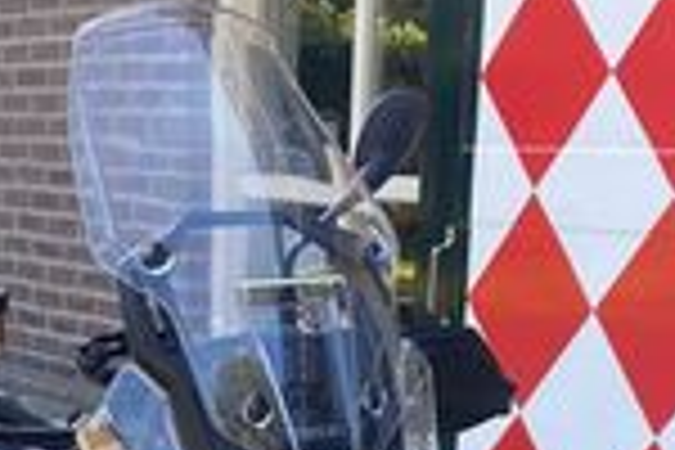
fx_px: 2156
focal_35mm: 115
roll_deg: -2.8
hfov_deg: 17.7
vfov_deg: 10.9
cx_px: 212
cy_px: 878
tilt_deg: -15.8
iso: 32
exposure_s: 1/188
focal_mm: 4.25
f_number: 1.8
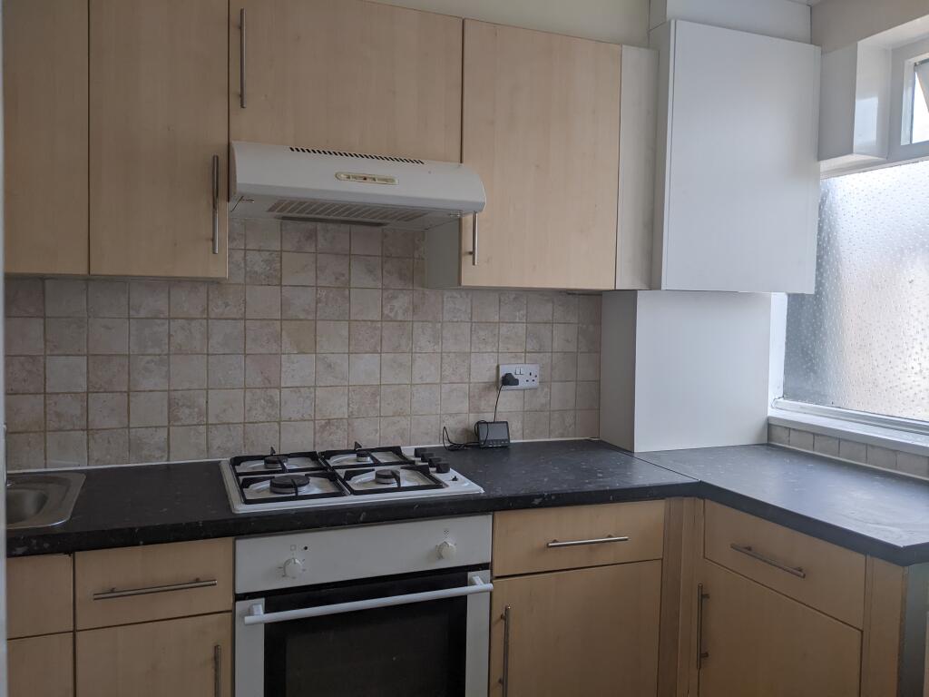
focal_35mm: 27
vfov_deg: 51.4
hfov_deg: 65.3
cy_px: 348
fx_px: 725
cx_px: 464
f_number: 1.8
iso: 34
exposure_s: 1/304
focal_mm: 4.44
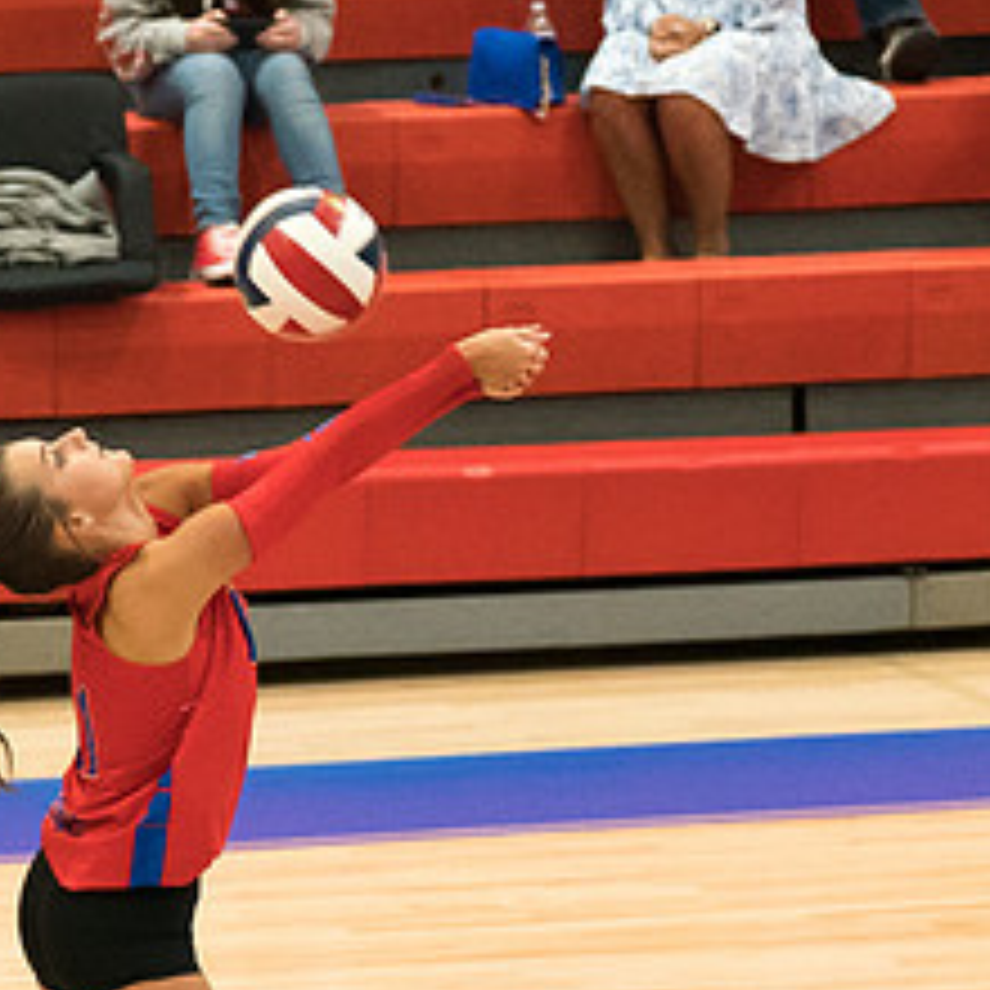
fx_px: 12587
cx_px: 104
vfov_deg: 4.5
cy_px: 906
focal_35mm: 389
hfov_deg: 4.5
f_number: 2.8
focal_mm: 87
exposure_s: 1/1000
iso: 4000
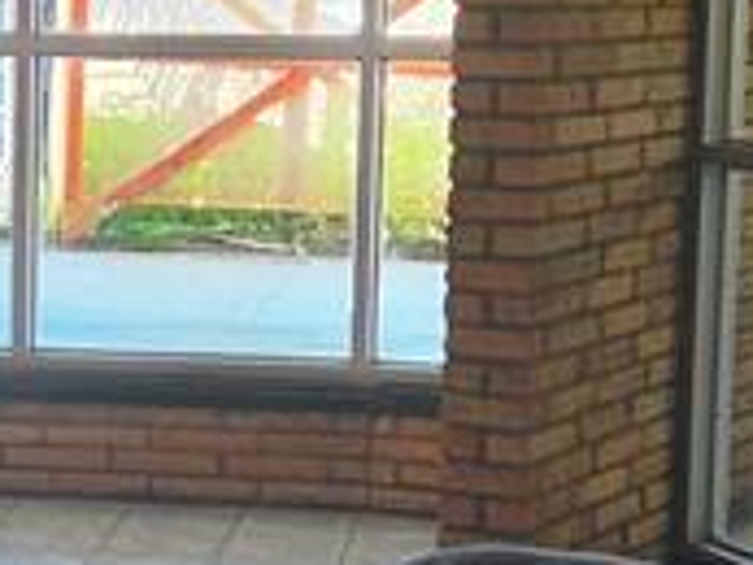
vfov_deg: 10.9
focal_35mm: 136
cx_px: -91
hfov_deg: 14.2
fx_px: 2960
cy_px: 335
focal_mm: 5.4
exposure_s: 1/120
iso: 64
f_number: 1.8
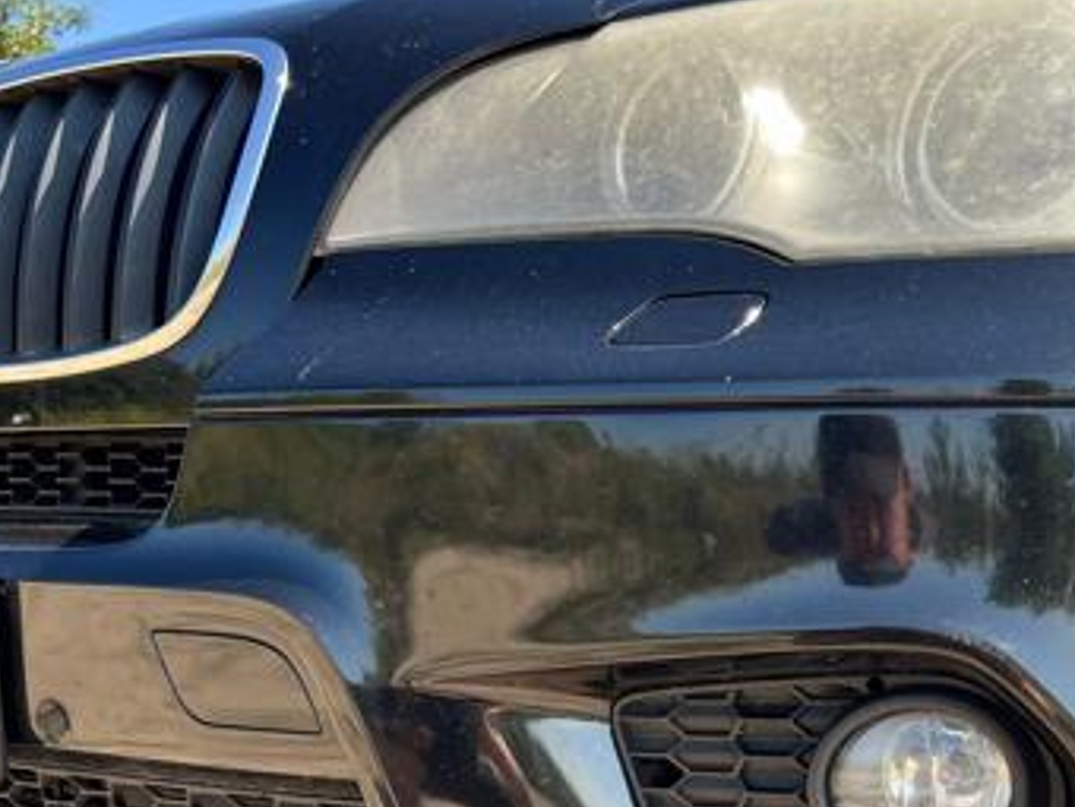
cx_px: 515
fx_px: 1522
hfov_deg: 38.9
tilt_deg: -5.0
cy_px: 731
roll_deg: -1.3
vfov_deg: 28.5
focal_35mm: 49
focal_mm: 5.7
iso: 50
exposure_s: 1/509
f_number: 1.5
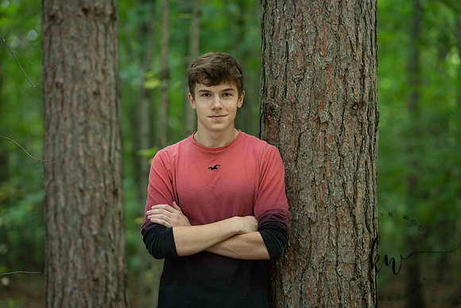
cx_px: 230
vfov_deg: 11.8
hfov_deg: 17.6
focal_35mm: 116
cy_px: 154
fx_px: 1486
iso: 500
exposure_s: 1/100
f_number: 2.8
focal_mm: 116
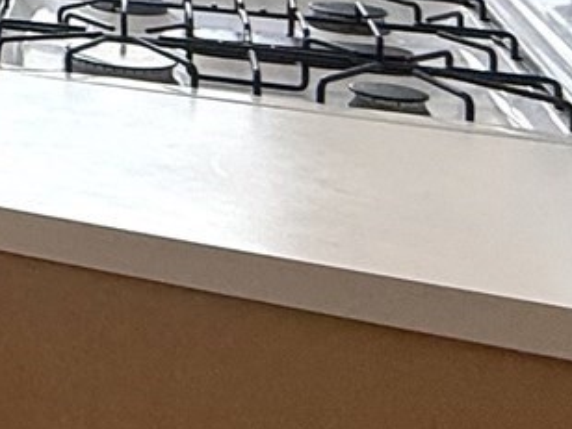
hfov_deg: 14.1
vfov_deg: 14.5
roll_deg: -0.4
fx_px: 1537
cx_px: -819
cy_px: -277
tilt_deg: -3.3
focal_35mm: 93
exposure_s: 1/120
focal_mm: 2.22
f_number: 2.2
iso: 125
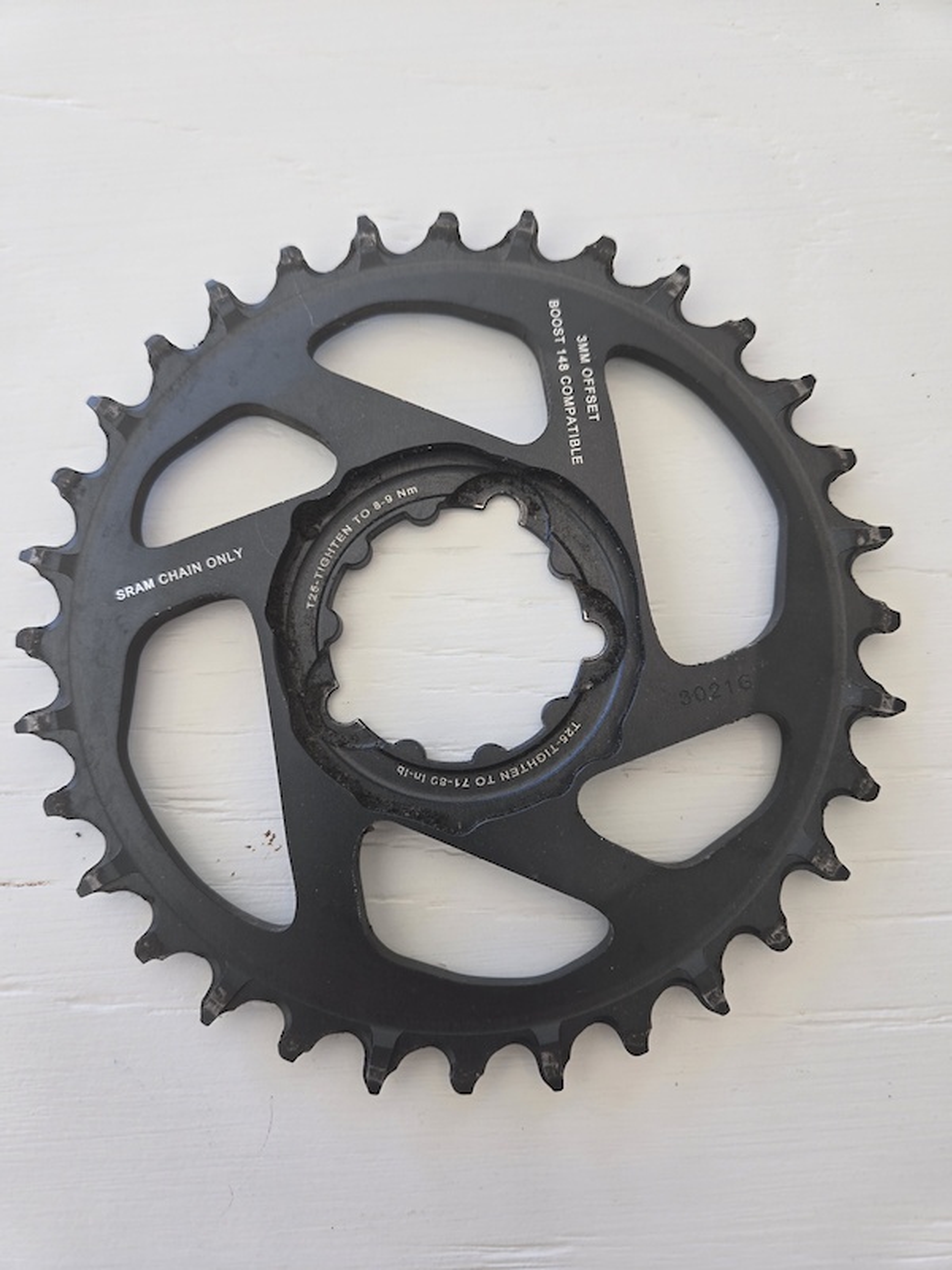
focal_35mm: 23
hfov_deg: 58.9
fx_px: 843
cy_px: 635
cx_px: 476
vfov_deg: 73.9
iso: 32
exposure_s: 1/120
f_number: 1.8
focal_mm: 5.4
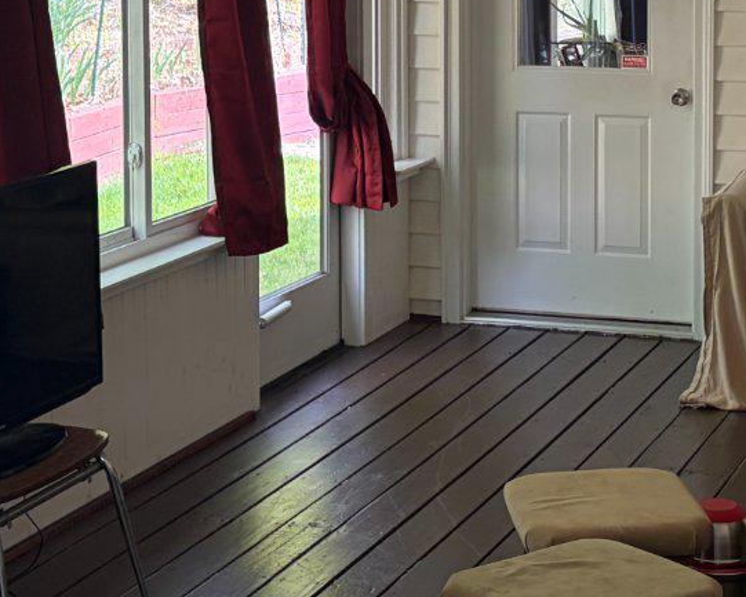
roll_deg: -0.3
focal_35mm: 96
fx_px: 2120
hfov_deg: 19.9
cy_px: 47
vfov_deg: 15.8
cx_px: 503
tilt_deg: -2.3
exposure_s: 1/141
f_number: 1.6
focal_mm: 5.96
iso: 80
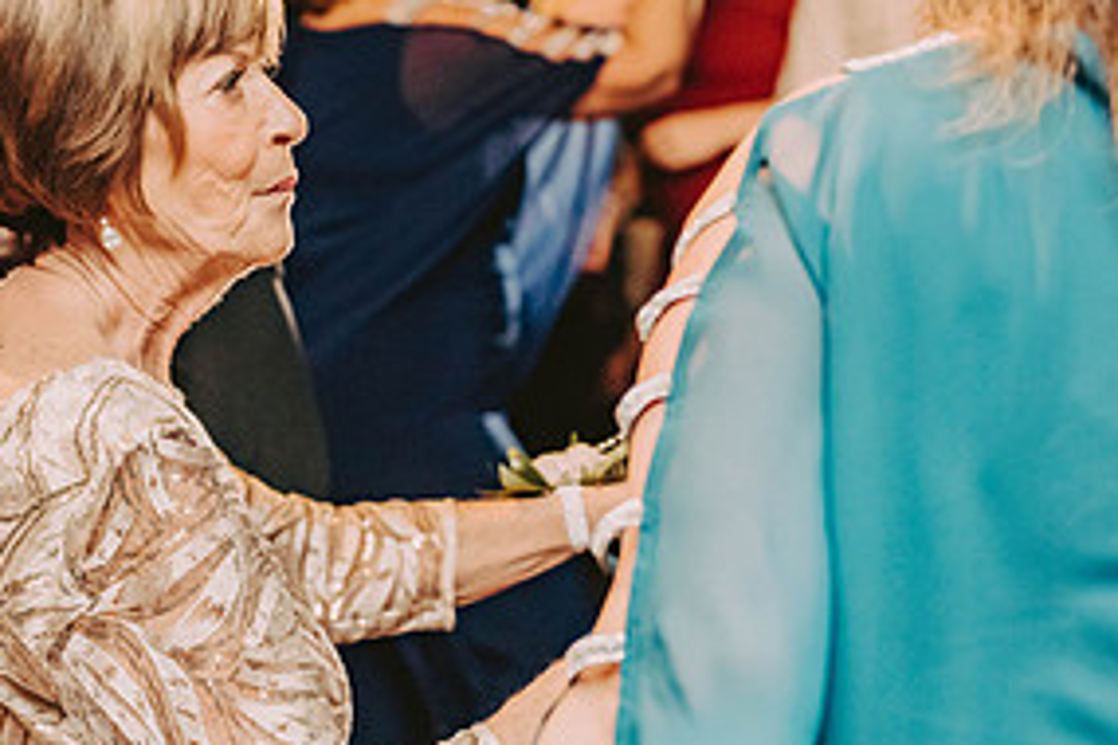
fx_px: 3478
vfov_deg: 12.2
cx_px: 200
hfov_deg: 18.1
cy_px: 465
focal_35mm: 112
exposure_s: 1/200
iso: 2000
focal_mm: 55
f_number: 3.2
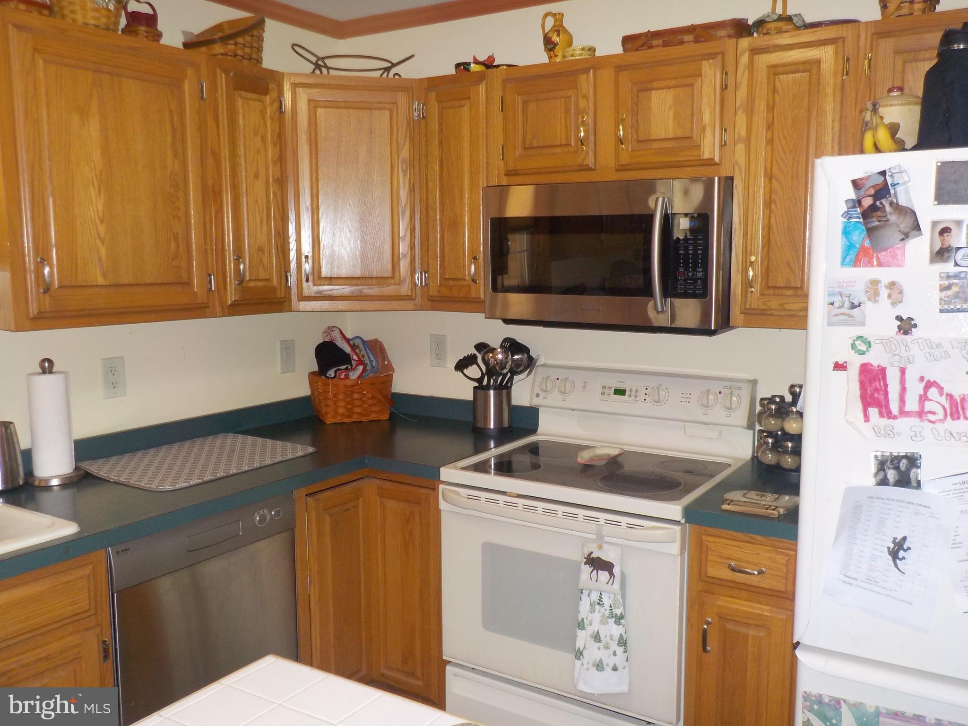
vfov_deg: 46.8
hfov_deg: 60.0
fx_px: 839
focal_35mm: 30
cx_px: 484
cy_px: 363
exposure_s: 1/30
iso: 200
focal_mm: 4.1
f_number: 3.3
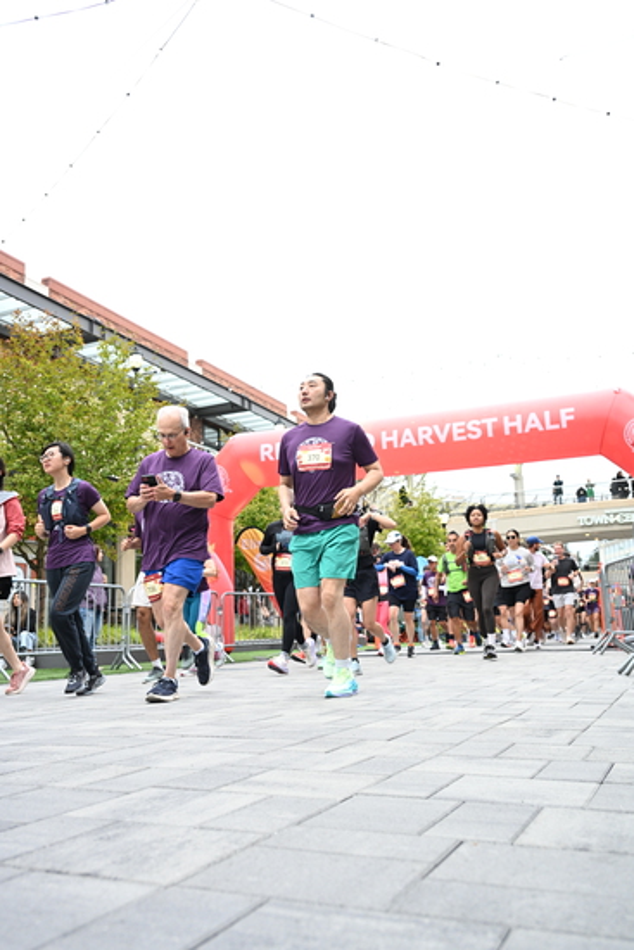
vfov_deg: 60.3
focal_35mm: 31
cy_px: 475
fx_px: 818
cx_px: 317
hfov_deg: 42.3
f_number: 4
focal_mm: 31
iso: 2000
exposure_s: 1/640
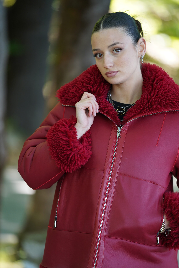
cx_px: 90
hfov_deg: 6.9
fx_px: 1491
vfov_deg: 10.3
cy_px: 134
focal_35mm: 200
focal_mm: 200
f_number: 2.8
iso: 500
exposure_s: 1/320
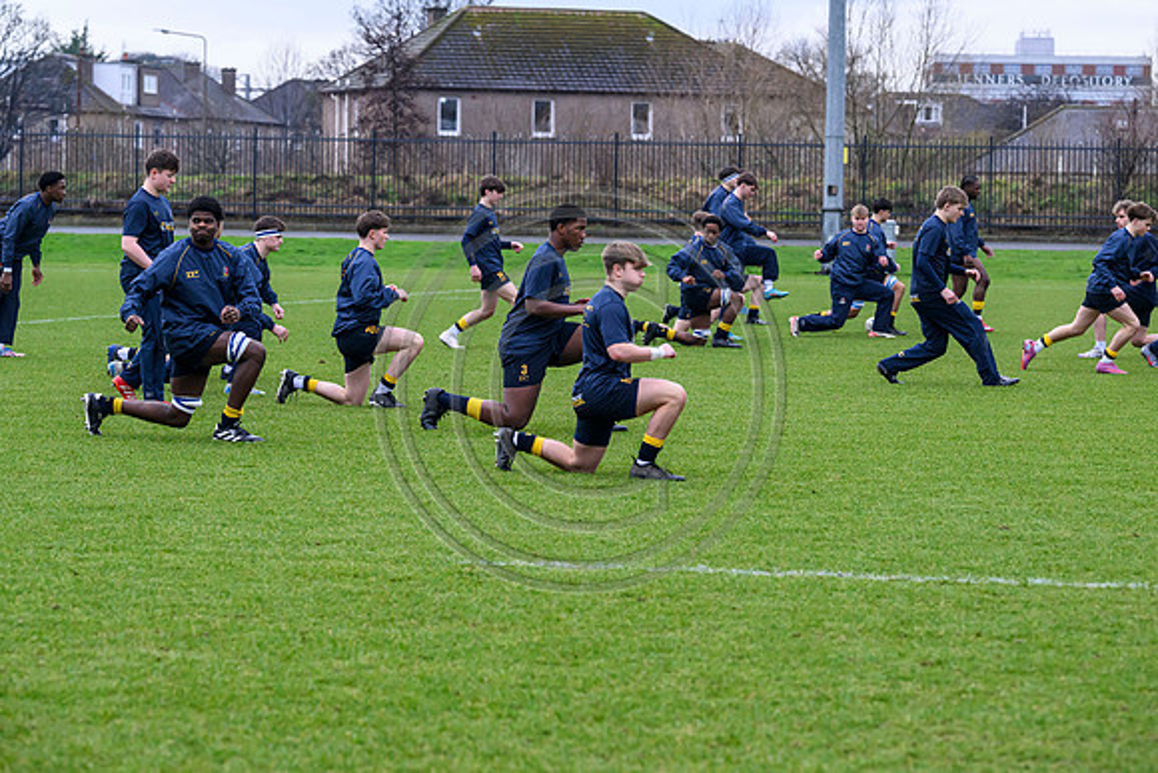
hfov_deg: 16.4
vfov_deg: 11.0
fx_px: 4022
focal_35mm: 125
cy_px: 386
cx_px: 579
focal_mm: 125
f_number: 5.6
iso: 2500
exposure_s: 1/1000
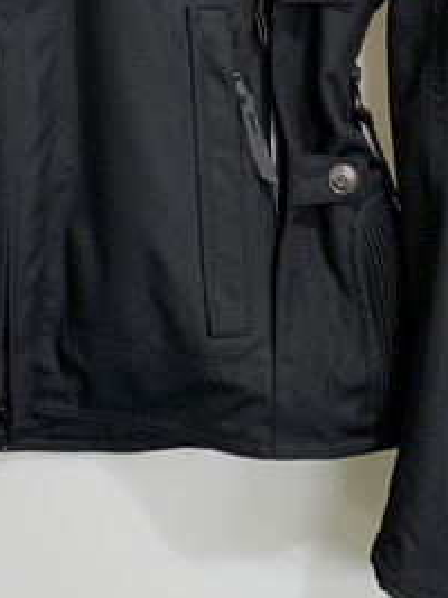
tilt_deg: -18.5
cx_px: 16
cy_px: -94
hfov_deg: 18.5
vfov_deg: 23.2
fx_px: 1347
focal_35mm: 78
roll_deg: +0.6
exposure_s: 1/60
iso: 320
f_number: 1.8
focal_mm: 4.25
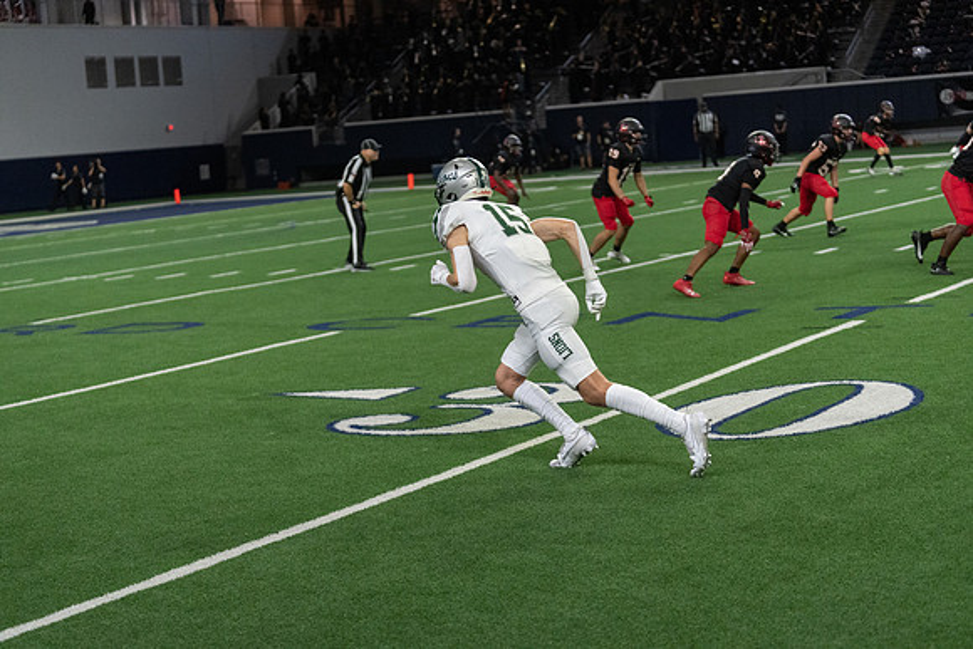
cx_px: 486
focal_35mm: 70
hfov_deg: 28.8
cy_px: 324
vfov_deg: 19.5
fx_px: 1892
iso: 4000
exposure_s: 1/1250
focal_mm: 70
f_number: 2.8
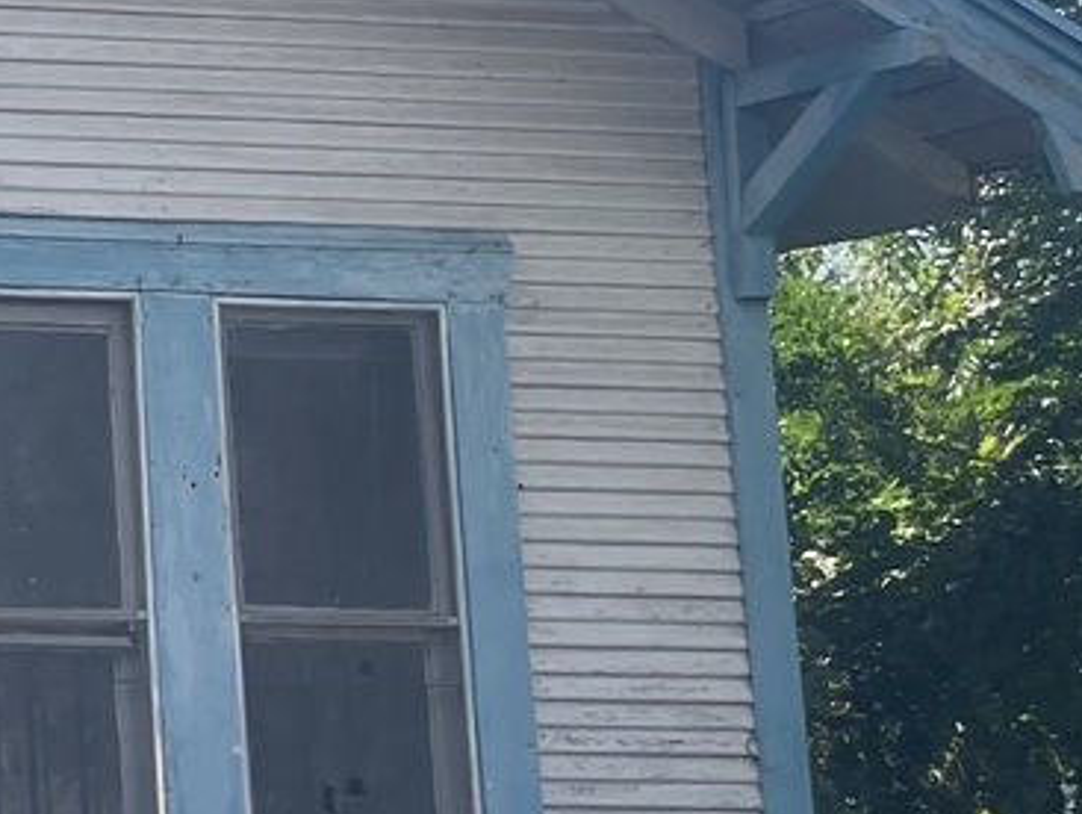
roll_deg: -0.7
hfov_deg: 16.1
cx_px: -1005
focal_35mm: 98
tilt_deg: +7.4
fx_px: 3066
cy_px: 448
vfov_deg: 15.1
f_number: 1.6
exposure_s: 1/2203
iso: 32
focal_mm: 5.1
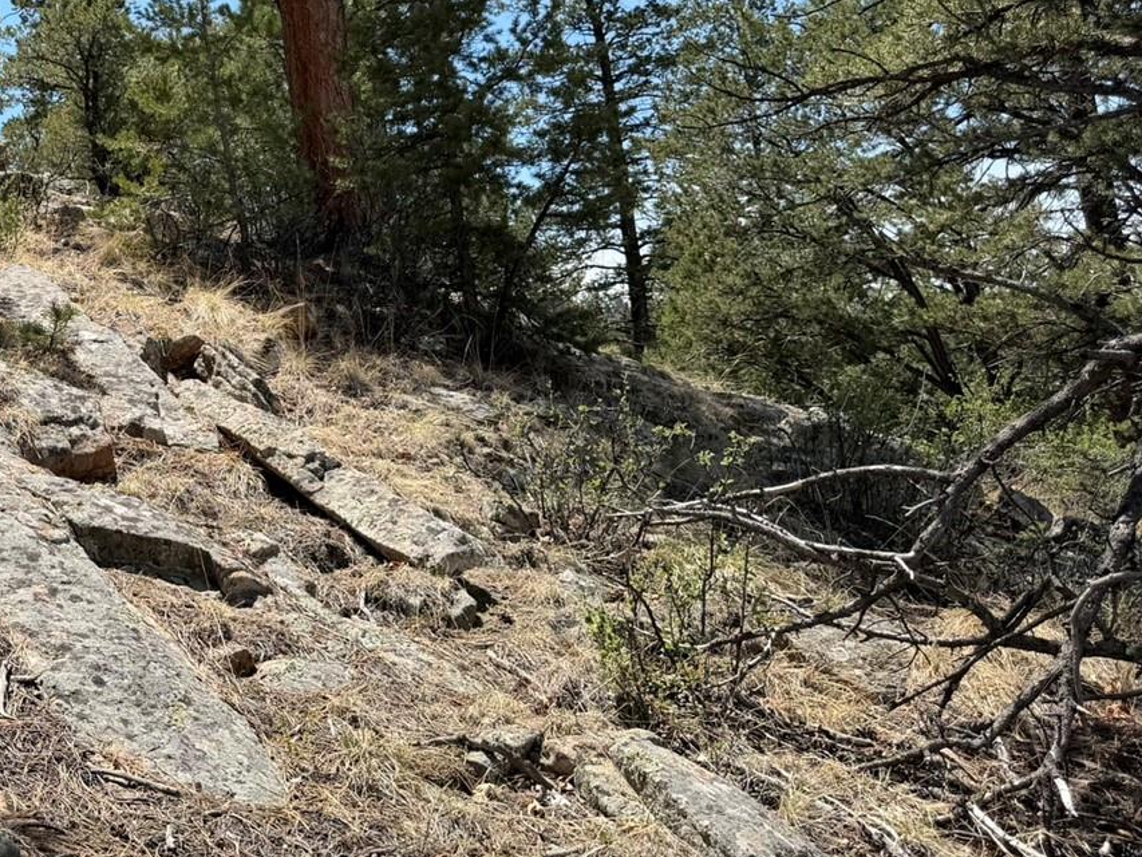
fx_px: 1485
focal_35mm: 45
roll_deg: +4.6
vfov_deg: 32.0
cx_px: 94
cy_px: 308
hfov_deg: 38.8
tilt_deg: +7.6
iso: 80
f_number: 1.78
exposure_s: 1/3021
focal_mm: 6.76
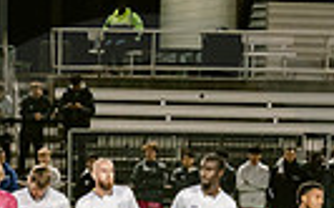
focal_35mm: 551
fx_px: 5013
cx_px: 78
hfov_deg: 3.8
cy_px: 220
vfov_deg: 2.4
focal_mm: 70
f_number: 4.5
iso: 2000
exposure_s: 1/200
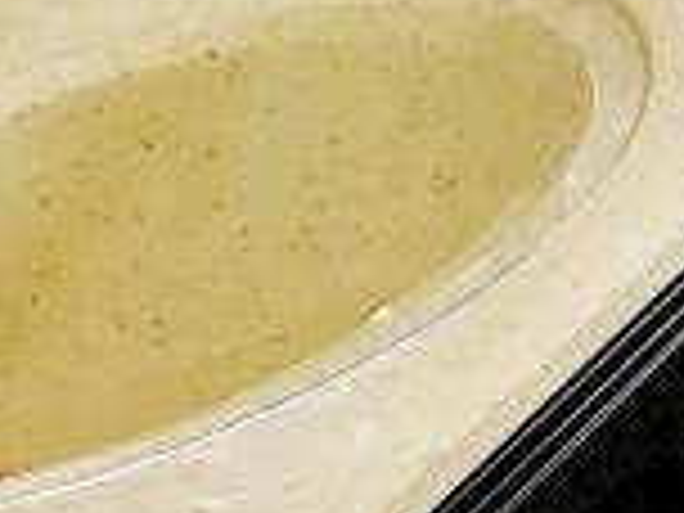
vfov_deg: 7.1
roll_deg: +0.8
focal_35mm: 195
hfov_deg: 8.9
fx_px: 3853
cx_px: 1796
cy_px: -792
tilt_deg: -9.6
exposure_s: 1/120
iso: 25
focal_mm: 4.15
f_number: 2.2
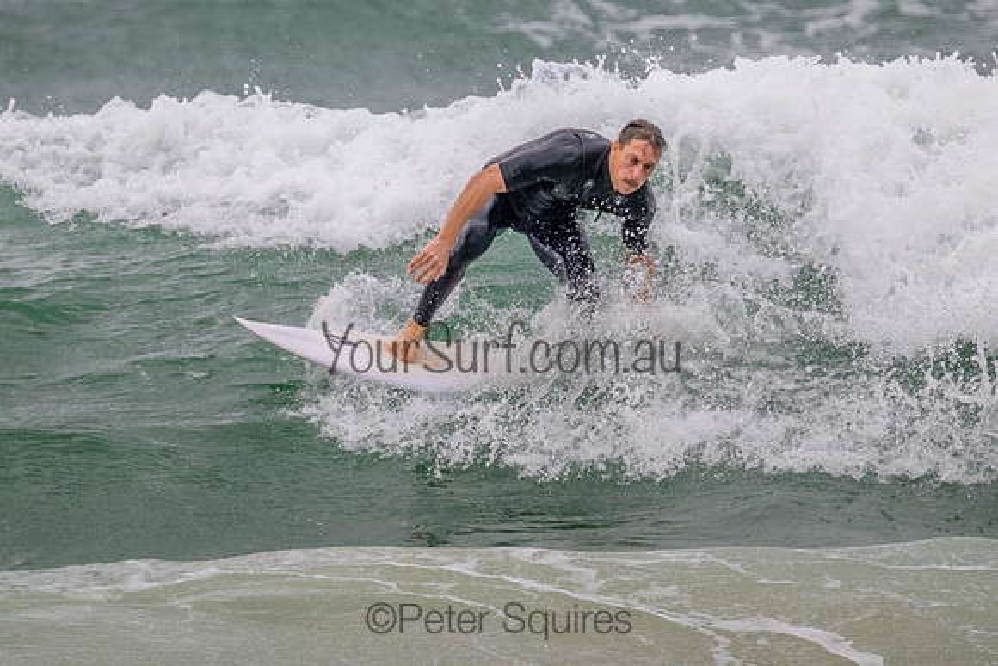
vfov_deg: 1.3
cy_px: 265
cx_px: 556
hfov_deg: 1.9
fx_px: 30151
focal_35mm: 1087
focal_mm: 800
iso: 2200
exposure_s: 1/2000
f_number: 11
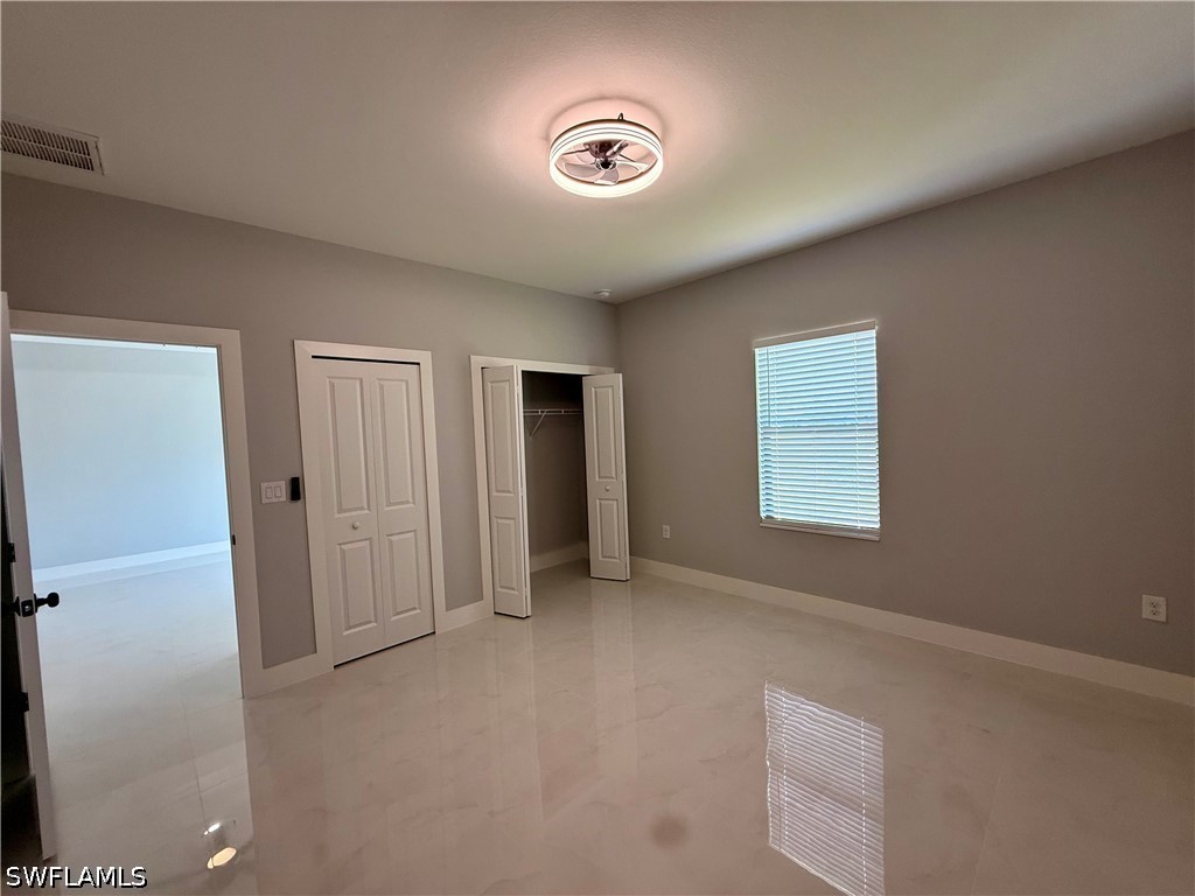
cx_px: 598
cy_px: 448
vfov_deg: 85.7
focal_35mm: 14
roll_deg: +2.8
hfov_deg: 102.1
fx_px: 483
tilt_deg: +0.2
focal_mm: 2.22
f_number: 2.2
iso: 160
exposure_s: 1/99
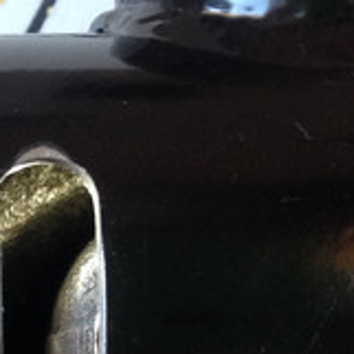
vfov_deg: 14.6
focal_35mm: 116
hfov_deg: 14.6
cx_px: -44
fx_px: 1342
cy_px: 398
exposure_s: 1/20
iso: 125
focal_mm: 4.12
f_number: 2.4
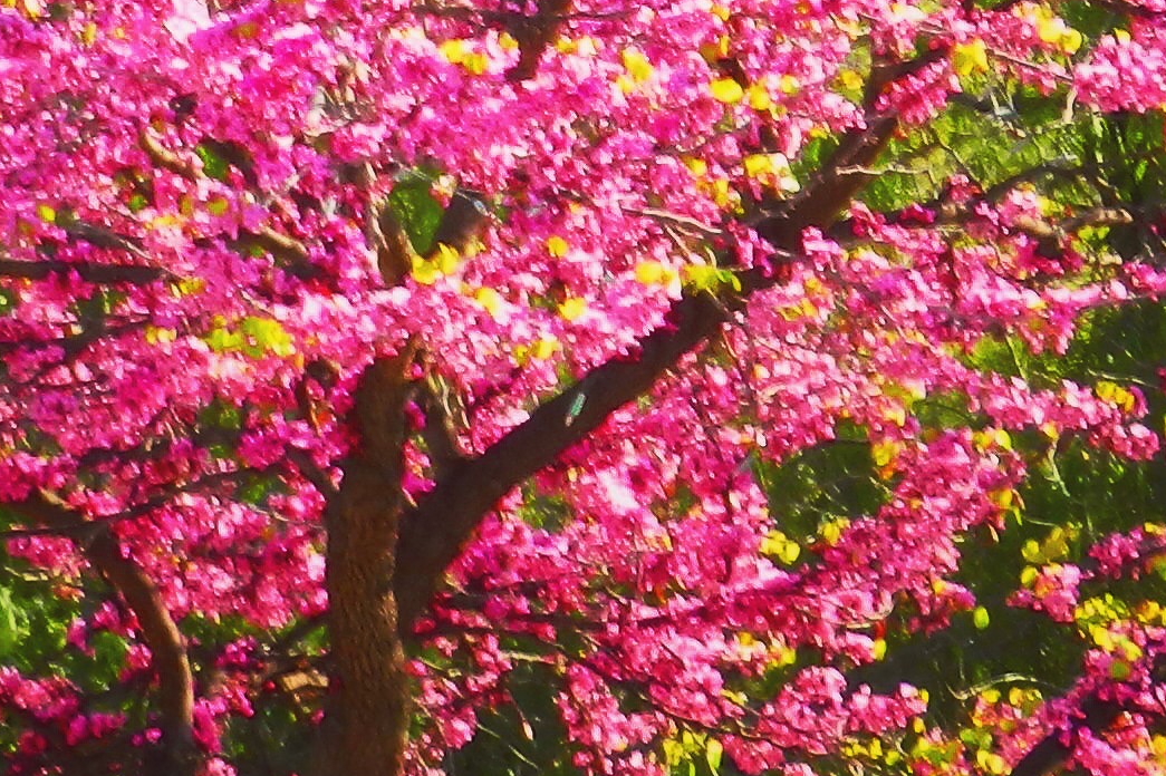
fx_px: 22696
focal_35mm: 701
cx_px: 589
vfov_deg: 2.0
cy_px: -37
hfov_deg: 2.9
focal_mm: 31.2
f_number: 5.4
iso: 160
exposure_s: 1/125
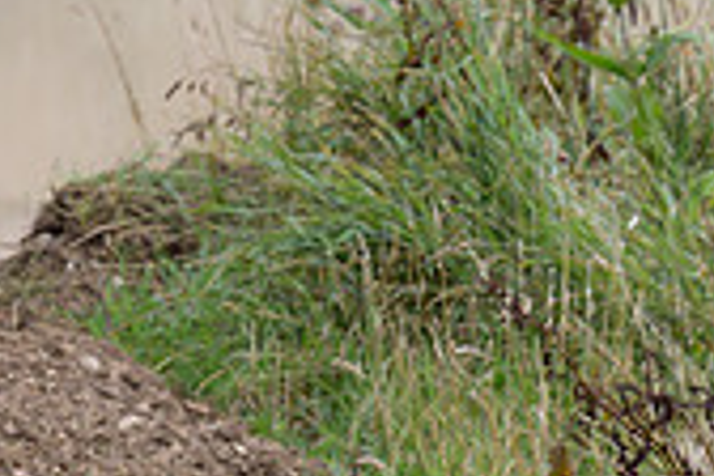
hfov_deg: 2.5
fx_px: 16004
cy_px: -64
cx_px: -528
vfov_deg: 1.7
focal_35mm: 807
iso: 64
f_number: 4
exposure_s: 1/400
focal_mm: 135
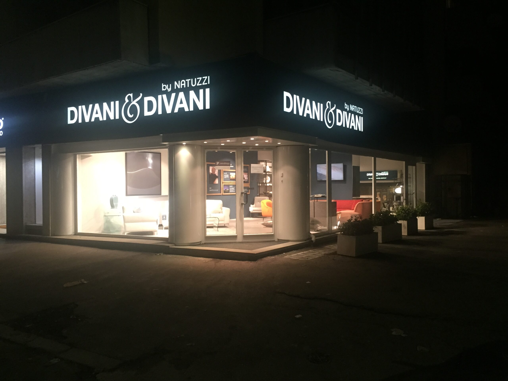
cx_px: 254
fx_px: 426
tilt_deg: +0.2
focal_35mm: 29
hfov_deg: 61.7
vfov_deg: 48.2
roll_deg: +0.3
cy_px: 190
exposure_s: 1/33
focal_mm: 4.15
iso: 200
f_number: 2.2
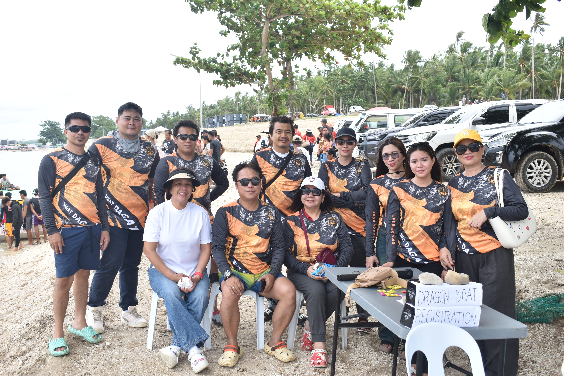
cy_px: 188
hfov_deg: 51.3
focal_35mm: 38
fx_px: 587
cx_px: 282
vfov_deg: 35.5
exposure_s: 1/125
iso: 100
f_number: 5.6
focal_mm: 25
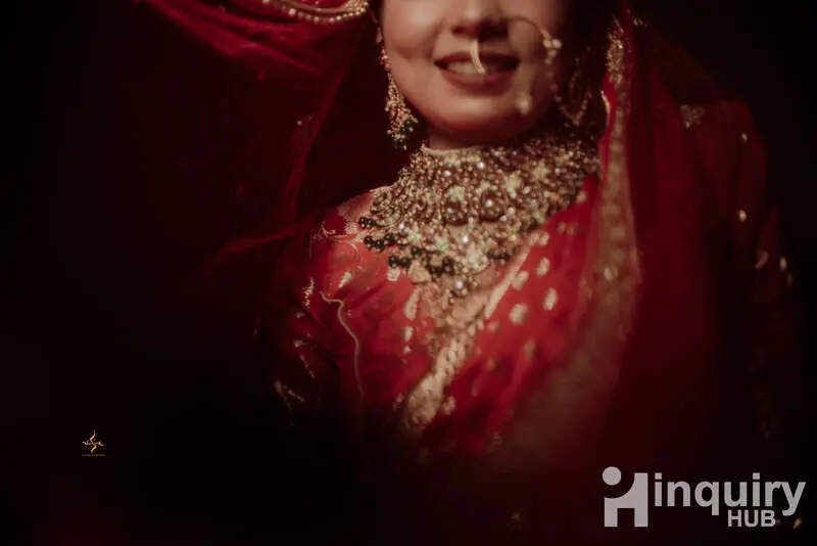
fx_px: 795
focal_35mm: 35
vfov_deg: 37.9
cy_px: 273
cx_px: 408
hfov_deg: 54.4
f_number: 1.8
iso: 400
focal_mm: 35
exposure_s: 1/160
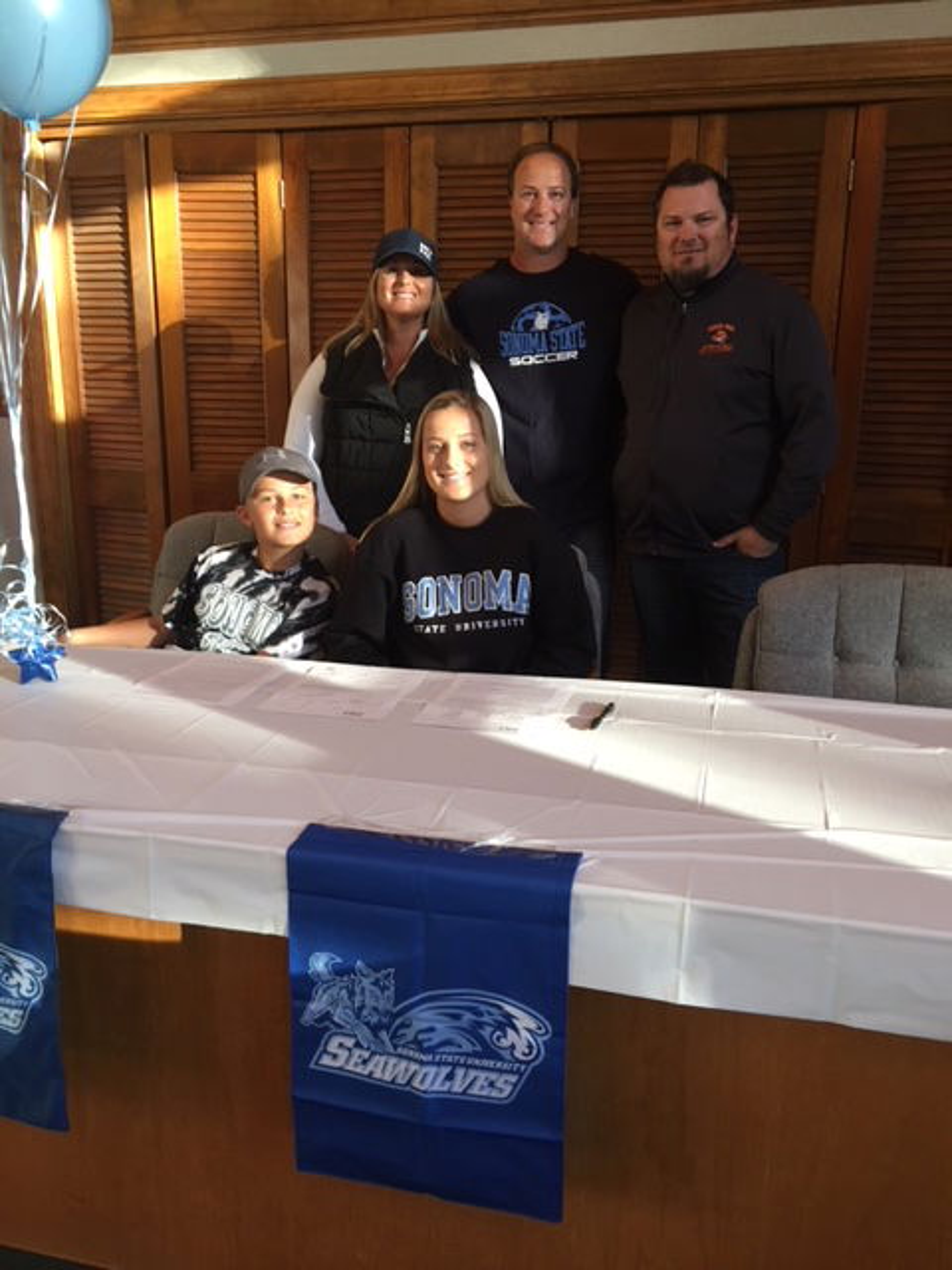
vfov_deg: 61.7
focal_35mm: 29
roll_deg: -1.2
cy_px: 635
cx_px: 476
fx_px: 1063
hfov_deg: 48.2
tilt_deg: -13.4
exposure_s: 1/30
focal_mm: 4.15
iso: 100
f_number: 2.2
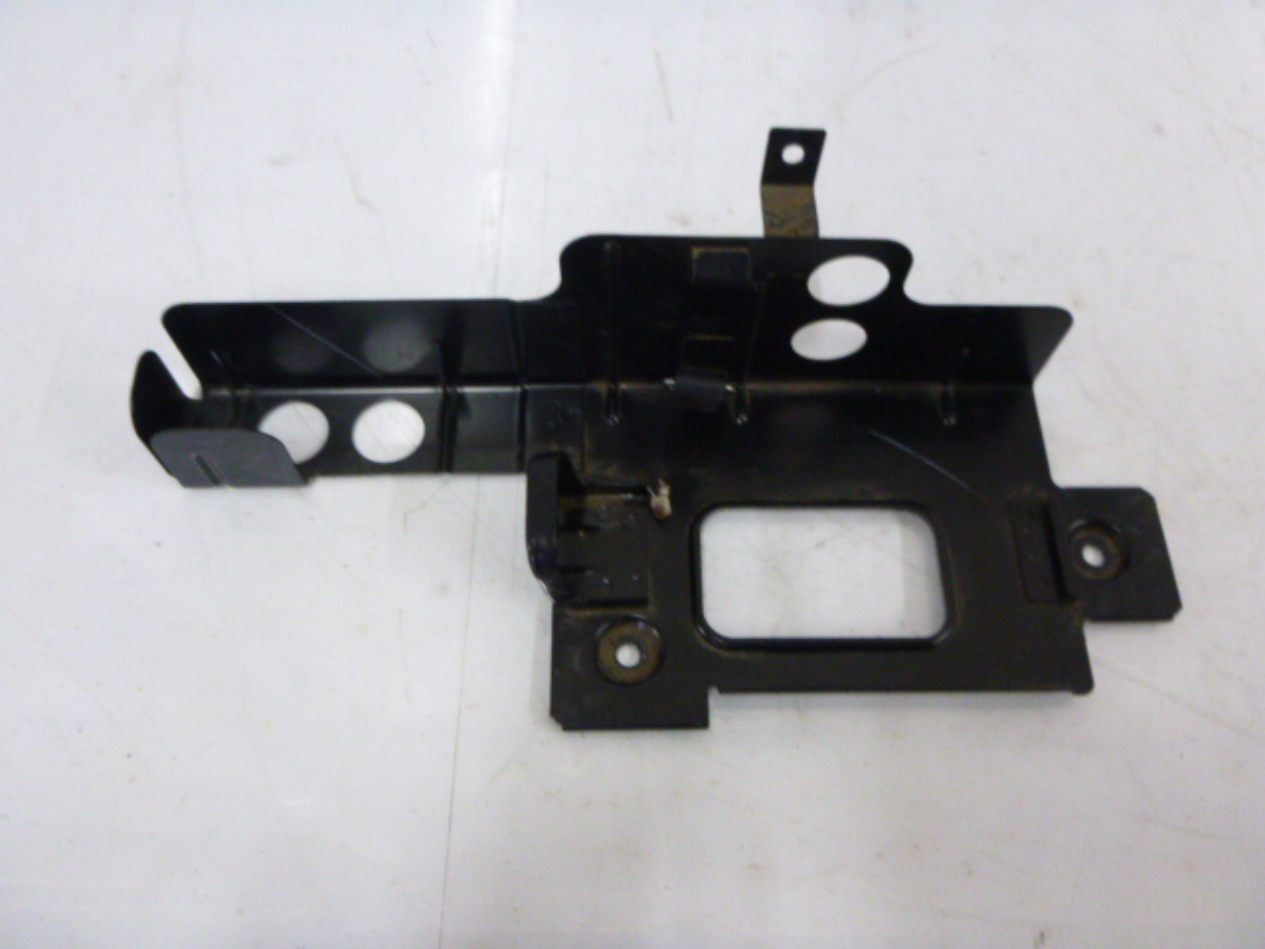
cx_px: 632
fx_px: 1060
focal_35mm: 29
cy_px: 474
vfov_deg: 48.2
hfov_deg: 61.7
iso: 400
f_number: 4.1
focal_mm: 5.2
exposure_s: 1/10
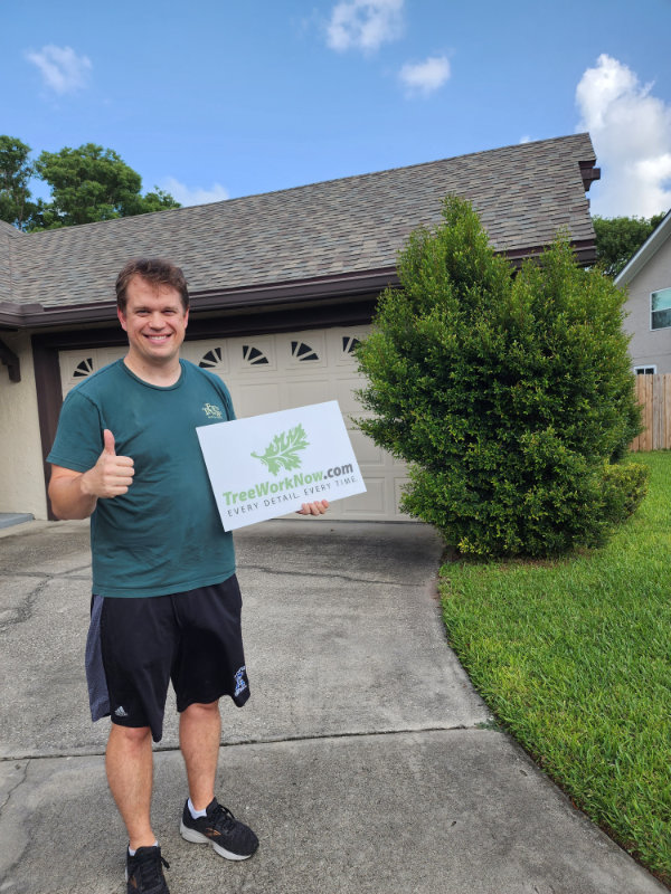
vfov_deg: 73.9
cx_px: 336
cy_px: 447
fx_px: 594
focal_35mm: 23
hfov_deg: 58.9
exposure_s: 1/472
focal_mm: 6.4
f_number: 1.8
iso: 12
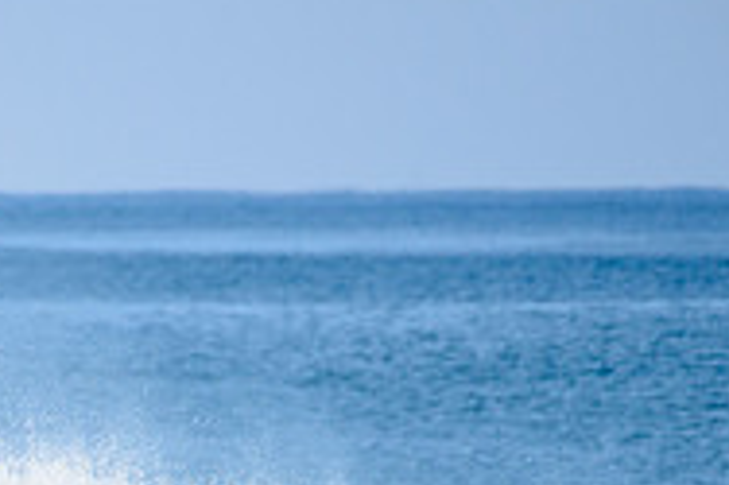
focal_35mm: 1545
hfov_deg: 1.3
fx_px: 31258
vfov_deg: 0.9
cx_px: -206
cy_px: 693
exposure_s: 1/2500
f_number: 5.6
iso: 280
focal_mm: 500
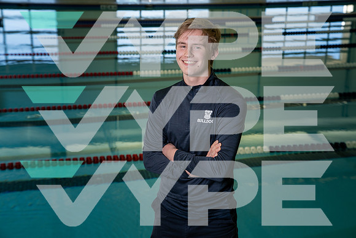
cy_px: 119
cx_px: 178
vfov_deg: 22.3
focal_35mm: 61
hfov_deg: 32.9
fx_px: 603
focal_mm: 61
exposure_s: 1/250
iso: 200
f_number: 4.5
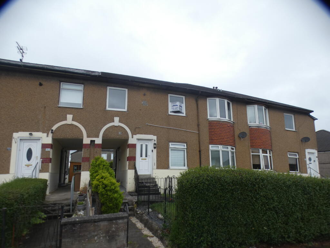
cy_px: 124
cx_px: 165
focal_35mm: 20
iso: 80
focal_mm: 3.6
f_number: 2.8
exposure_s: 1/800
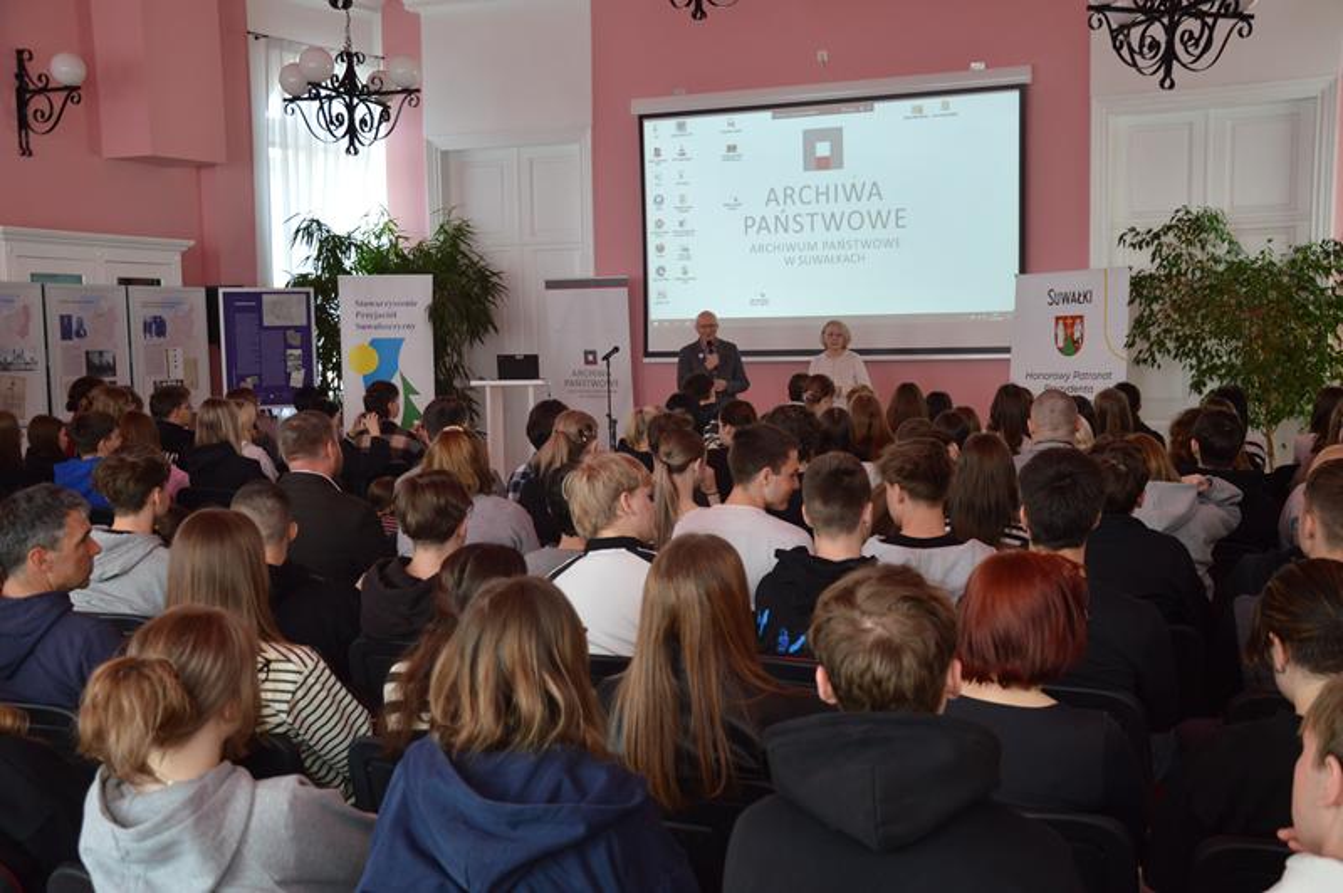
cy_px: 446
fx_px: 1454
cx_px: 672
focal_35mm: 39
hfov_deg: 49.6
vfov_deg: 34.2
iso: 400
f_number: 4
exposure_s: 1/50
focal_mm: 26
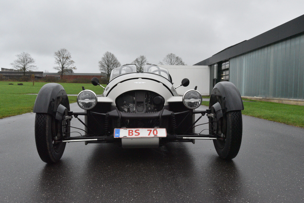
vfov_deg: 37.9
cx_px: 152
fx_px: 296
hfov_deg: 54.4
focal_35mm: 35
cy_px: 102
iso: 10000
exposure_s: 1/800
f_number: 14
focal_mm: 35
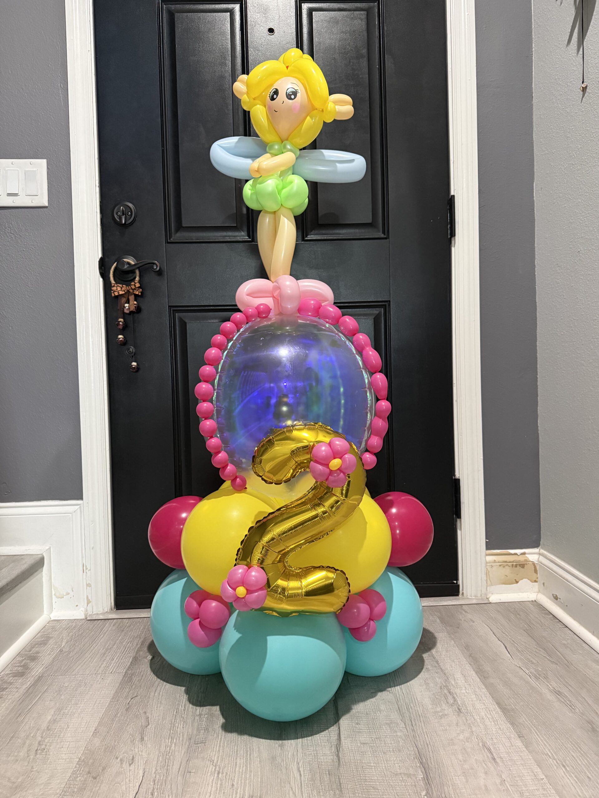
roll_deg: +1.1
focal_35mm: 24
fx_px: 554
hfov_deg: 56.8
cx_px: 300
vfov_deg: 71.6
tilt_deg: -1.3
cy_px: 399
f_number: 1.78
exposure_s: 1/60
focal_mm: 6.76
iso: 640
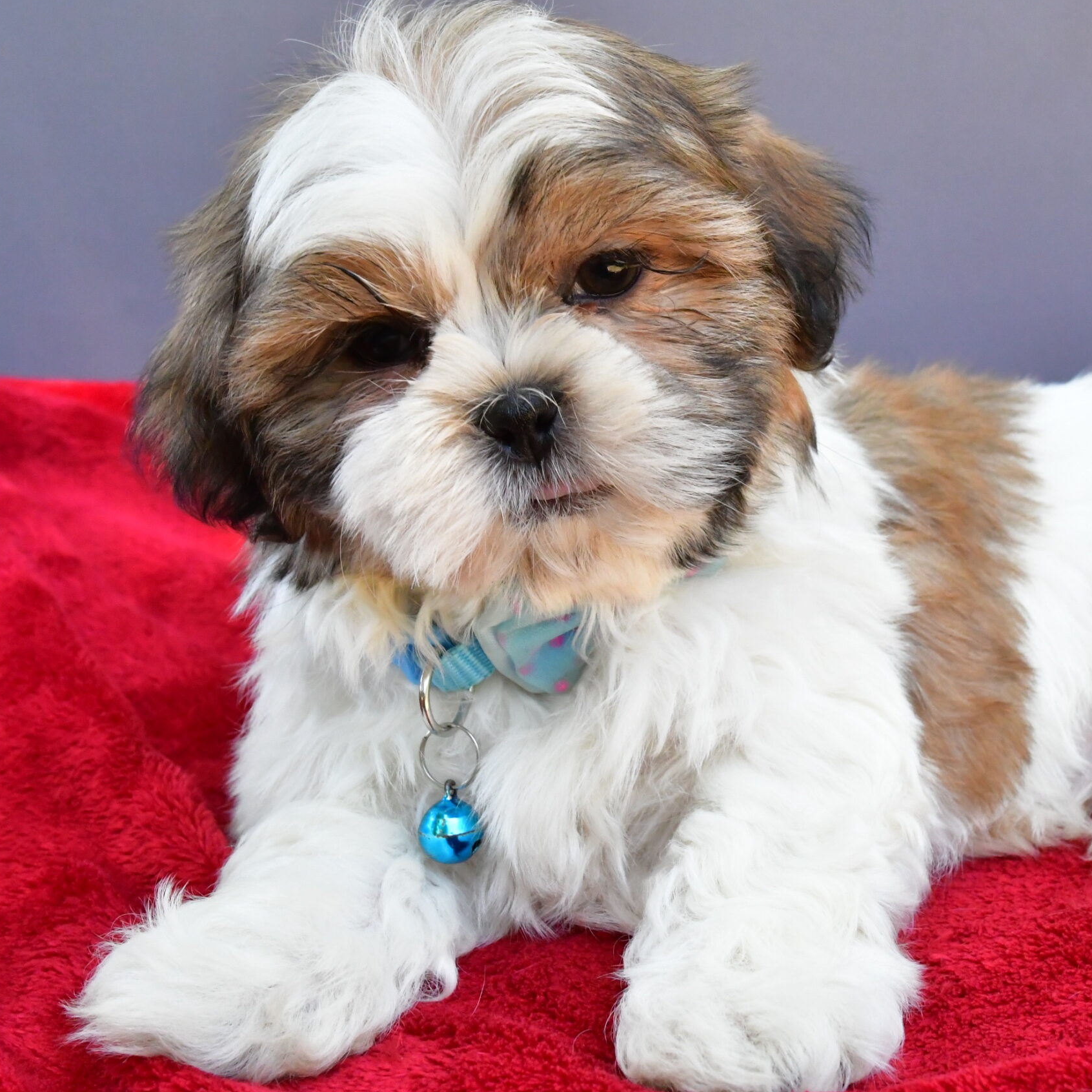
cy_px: 548
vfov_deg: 31.6
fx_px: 1927
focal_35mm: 54
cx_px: 776
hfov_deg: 31.2
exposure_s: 1/400
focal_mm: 28
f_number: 11
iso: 5000
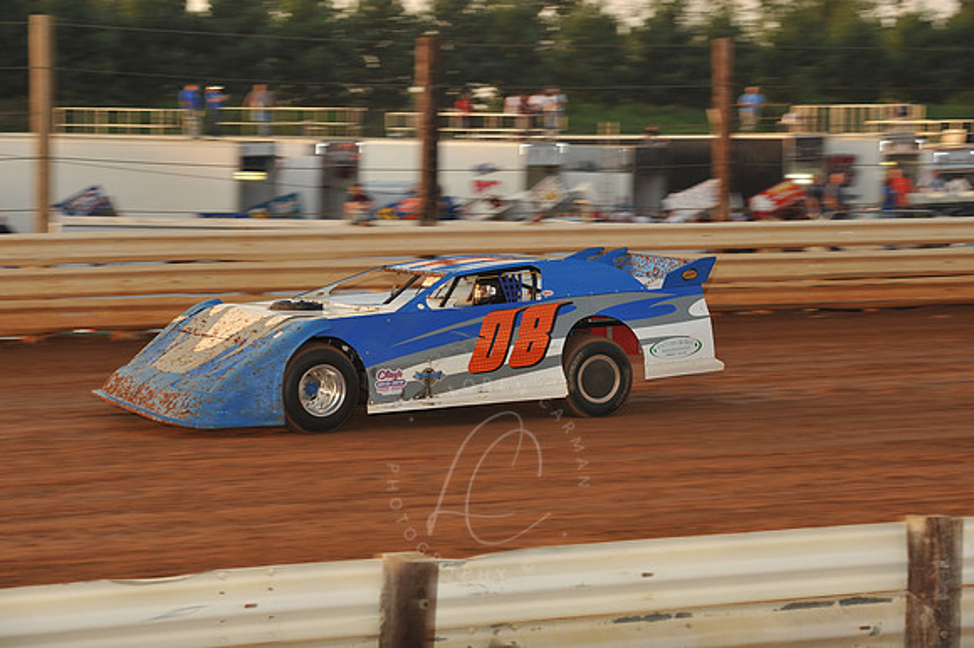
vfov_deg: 11.4
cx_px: 487
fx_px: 3245
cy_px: 324
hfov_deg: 17.1
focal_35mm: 120
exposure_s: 1/320
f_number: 8
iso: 500
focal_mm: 120
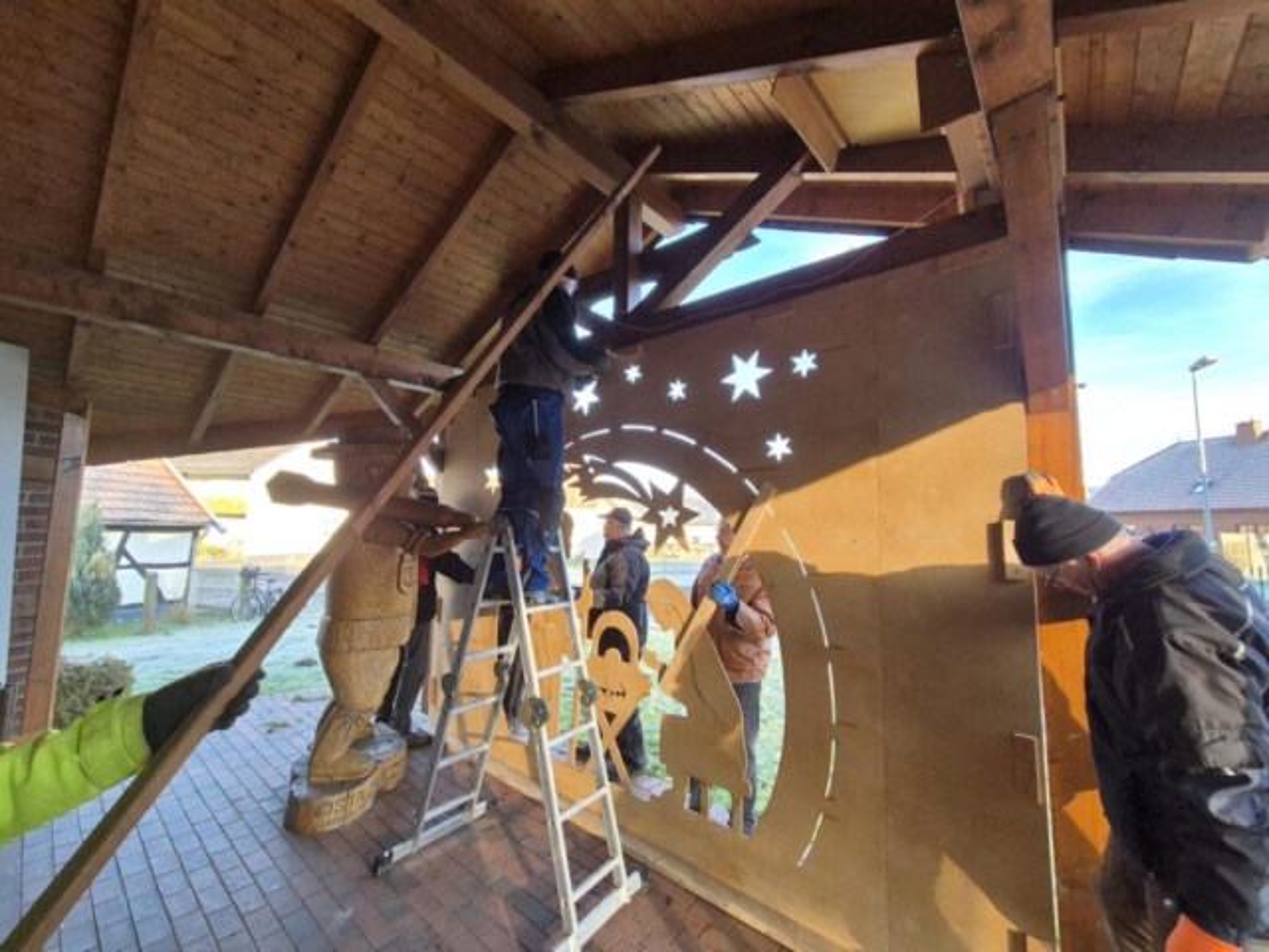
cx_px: 634
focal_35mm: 13
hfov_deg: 106.2
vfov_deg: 89.9
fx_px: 477
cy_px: 476
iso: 320
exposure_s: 1/359
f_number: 2.2
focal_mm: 2.2
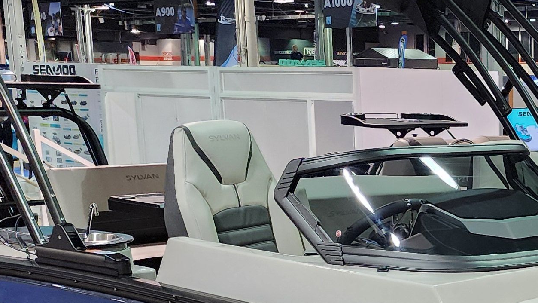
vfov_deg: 14.6
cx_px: 600
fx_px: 1141
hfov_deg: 24.6
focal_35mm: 80
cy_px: 359
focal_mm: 6.4
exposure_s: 1/120
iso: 400
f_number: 1.8
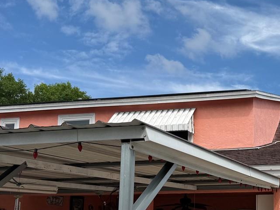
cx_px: 266
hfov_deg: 30.4
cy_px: 168
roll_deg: -0.4
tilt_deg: +8.8
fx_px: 485
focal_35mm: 60
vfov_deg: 24.0
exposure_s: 1/6173
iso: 80
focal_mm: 6.76
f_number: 1.78
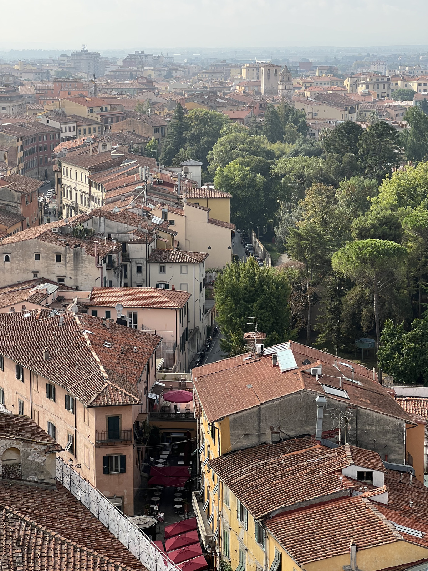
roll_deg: +0.7
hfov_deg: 19.1
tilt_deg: -10.5
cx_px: 214
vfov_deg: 25.3
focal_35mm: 77
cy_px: 286
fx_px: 1269
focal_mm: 9
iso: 32
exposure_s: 1/742
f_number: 2.8
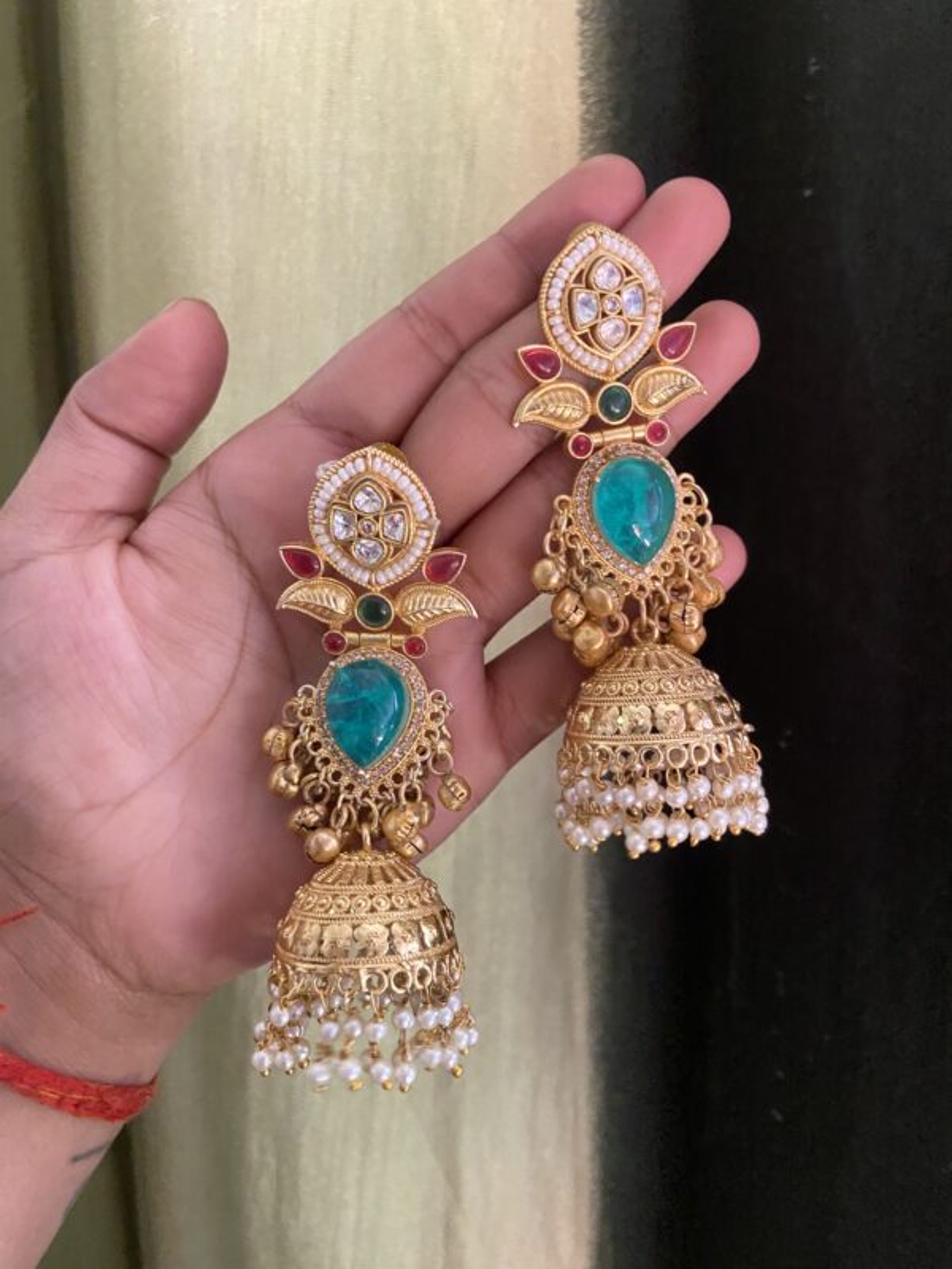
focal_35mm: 26
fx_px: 953
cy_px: 634
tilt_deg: -6.6
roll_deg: +2.2
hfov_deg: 53.1
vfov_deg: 67.3
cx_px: 476
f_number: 1.8
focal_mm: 4.25
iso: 640
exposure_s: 1/30
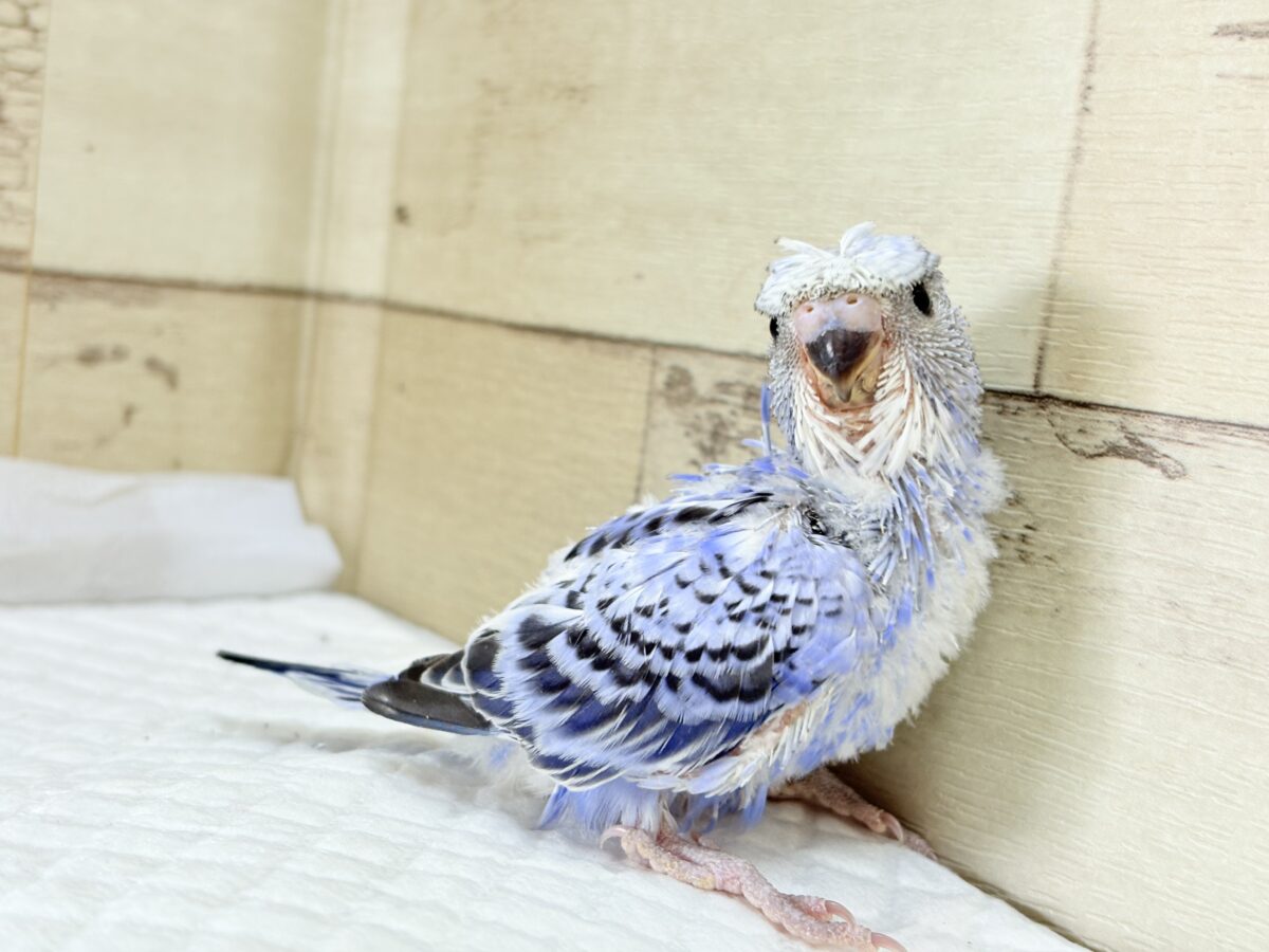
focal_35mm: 52
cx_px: 634
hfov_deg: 36.8
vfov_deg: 28.0
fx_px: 1906
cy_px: 476
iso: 64
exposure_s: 1/50
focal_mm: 5.96
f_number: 1.6
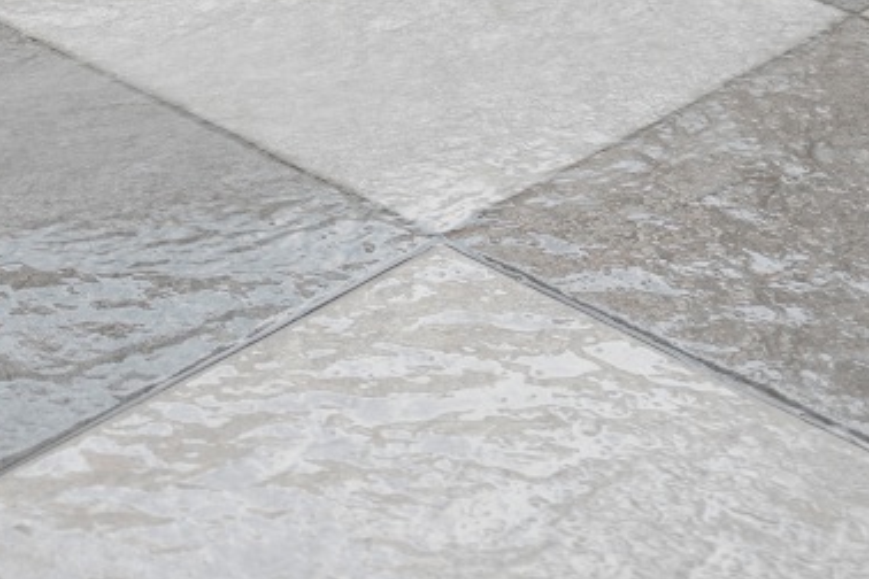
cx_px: -133
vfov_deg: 10.2
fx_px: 3258
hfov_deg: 14.8
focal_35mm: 135
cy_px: 244
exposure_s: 1/125
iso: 200
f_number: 4.5
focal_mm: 34
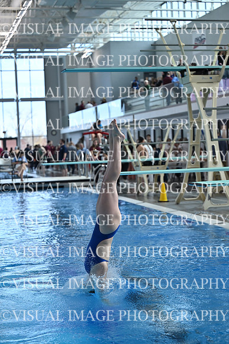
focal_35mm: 70
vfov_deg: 28.8
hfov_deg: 19.5
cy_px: 172
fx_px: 667
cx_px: 114
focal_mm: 70
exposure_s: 1/1600
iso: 640
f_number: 2.8
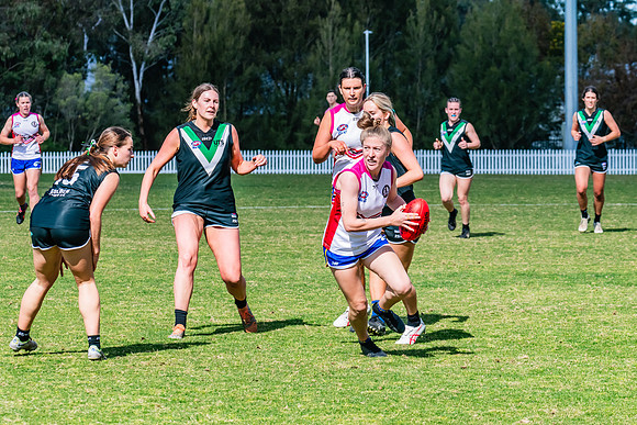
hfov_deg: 10.0
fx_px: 3627
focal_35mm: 205
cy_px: 227
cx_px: 380
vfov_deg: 6.7
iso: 800
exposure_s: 1/1250
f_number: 11
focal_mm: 170
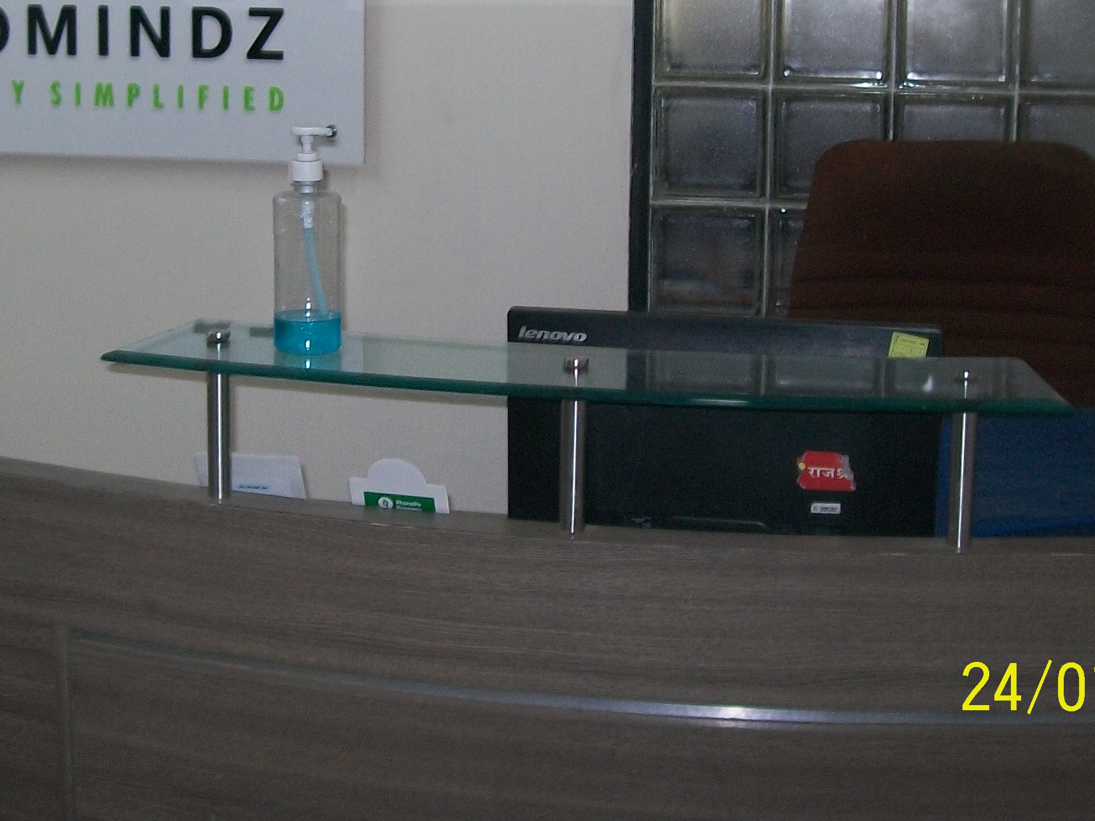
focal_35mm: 61
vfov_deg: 23.6
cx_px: 444
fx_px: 1930
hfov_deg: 31.6
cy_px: 148
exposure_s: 1/30
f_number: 2.7
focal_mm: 6
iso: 80
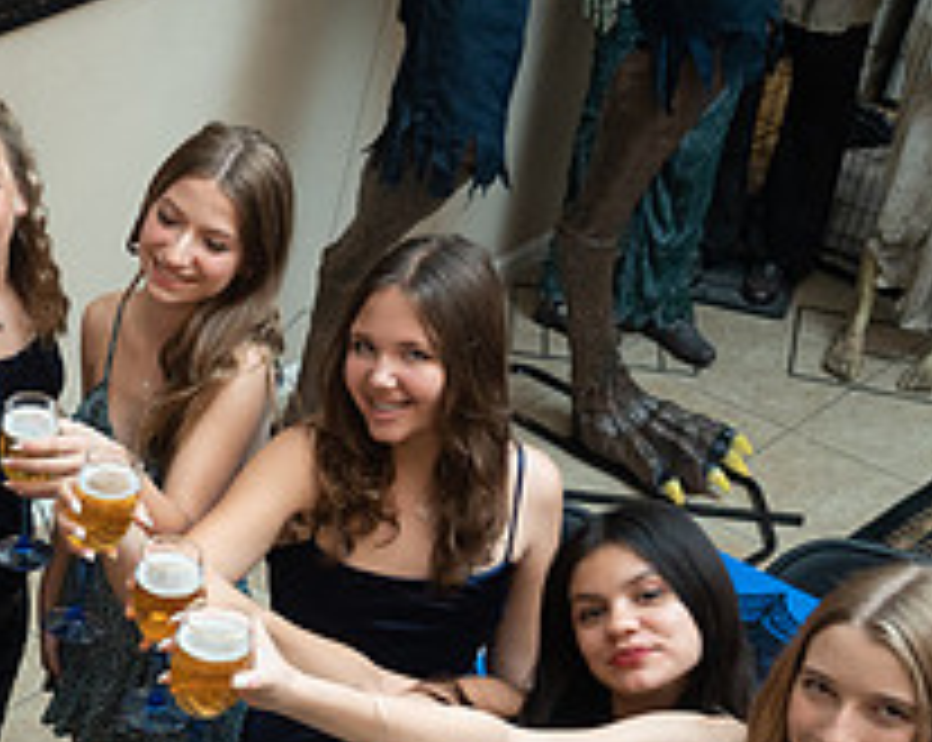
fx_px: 2176
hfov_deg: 22.5
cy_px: 744
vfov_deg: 18.8
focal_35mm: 79
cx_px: -158
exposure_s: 1/50
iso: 1600
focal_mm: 30
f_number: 4
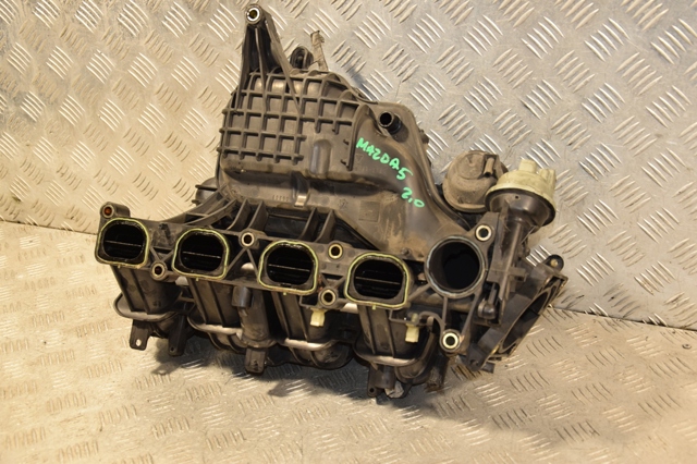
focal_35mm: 52
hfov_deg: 37.9
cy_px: 232
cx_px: 348
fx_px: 1016
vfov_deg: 25.7
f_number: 5
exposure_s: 1/100
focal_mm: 35
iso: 800
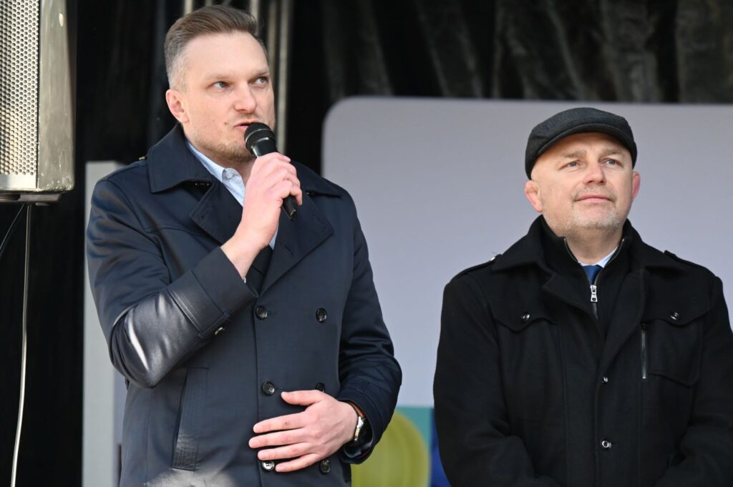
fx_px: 4069
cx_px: 366
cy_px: 244
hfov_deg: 10.3
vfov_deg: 6.9
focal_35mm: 200
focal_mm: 200
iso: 2000
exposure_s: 1/640
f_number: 6.3
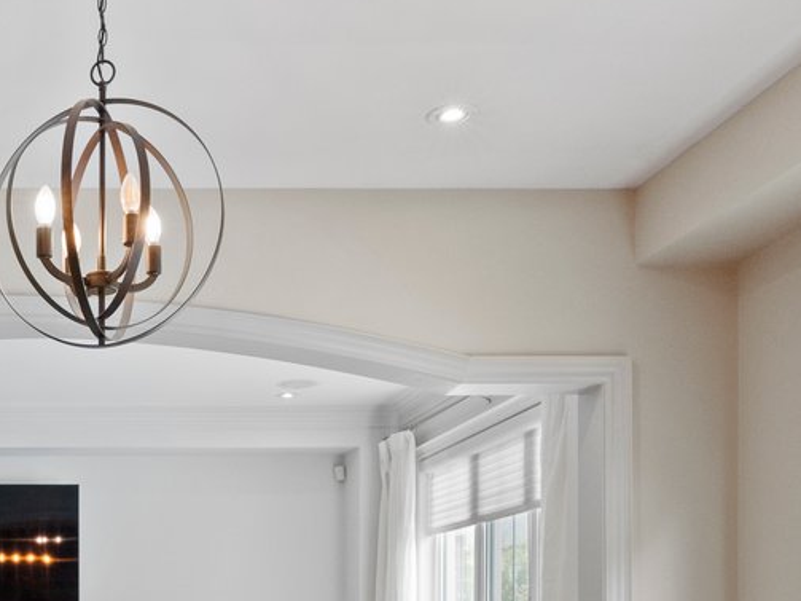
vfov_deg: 28.2
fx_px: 1087
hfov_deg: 37.7
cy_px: 658
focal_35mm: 47
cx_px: 75
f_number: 9
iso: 4000
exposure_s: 1/30
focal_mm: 12
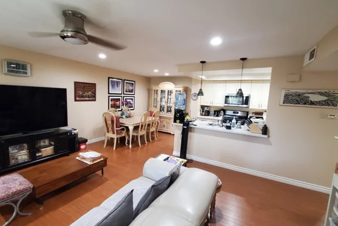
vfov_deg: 73.8
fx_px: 150
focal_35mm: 16
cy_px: 114
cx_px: 156
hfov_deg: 96.5
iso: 500
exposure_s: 1/30
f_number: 2.2
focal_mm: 1.8
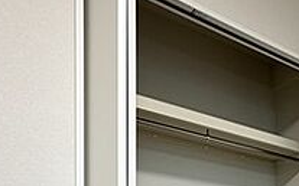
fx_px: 350
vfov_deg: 24.4
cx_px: 253
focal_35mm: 43
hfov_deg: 43.3
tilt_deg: +0.1
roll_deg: -0.1
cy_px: 265
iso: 160
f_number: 2.2
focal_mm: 2.22
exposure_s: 1/50
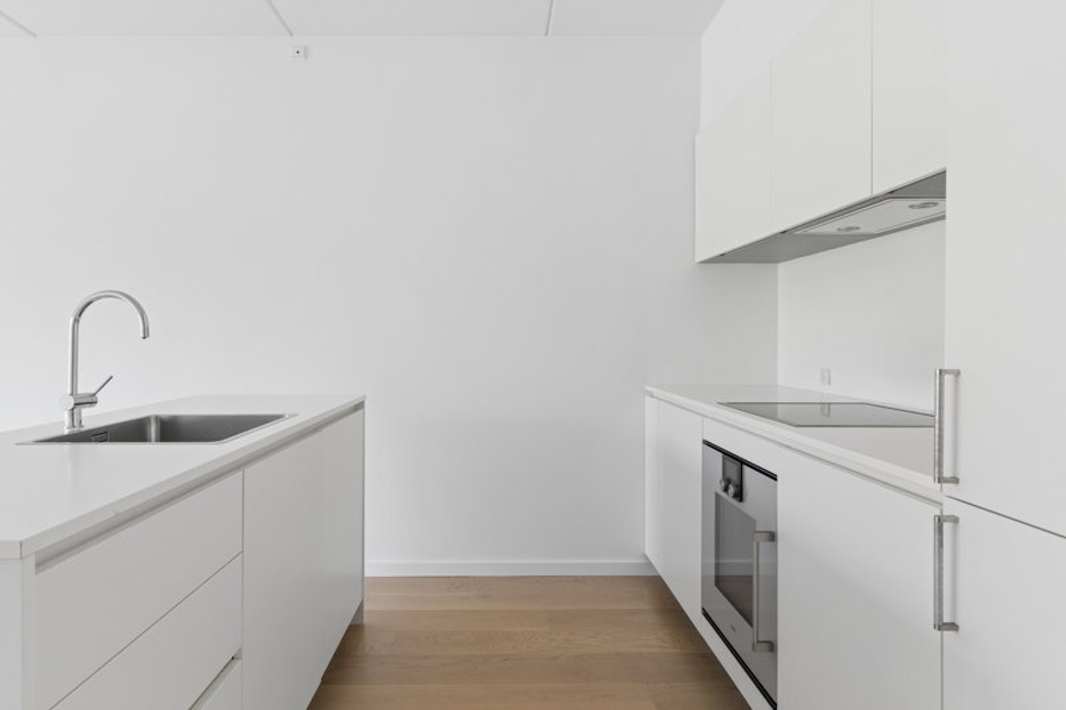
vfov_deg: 63.2
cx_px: 533
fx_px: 577
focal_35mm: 20
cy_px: 355
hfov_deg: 85.4
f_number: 8
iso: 500
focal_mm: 13
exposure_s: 1/30
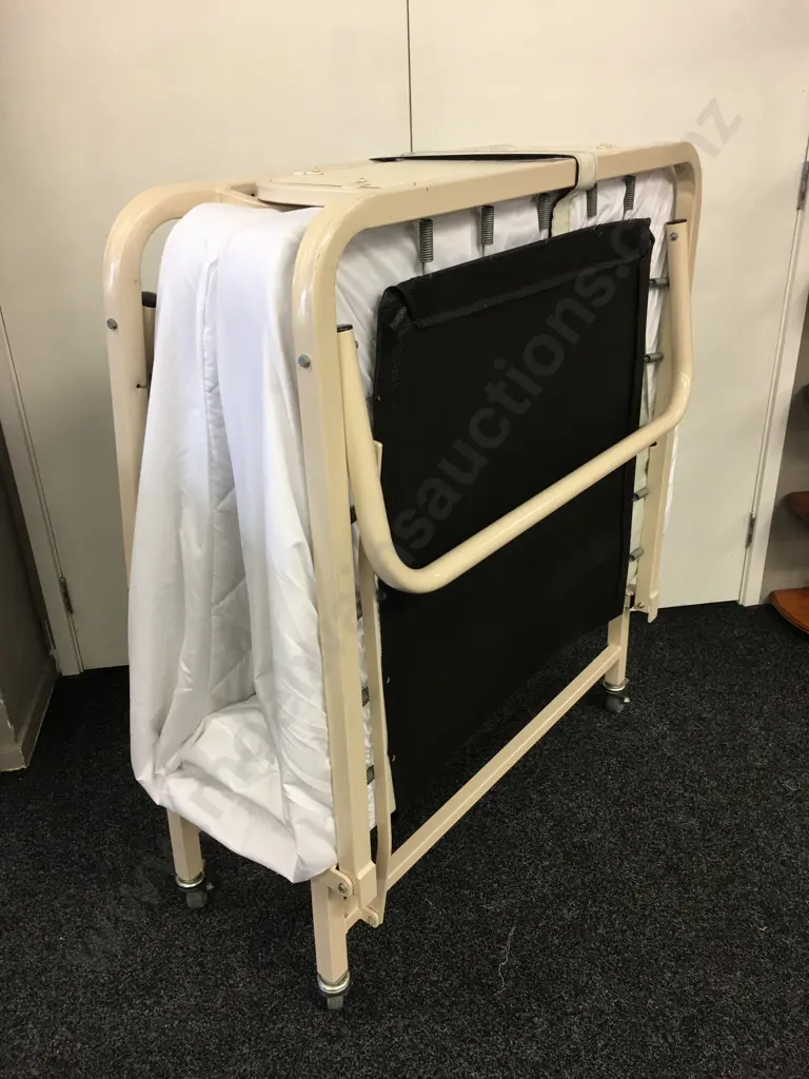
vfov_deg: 61.7
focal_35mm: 29
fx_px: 904
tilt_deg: -25.0
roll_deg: +1.4
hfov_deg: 48.2
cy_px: 540
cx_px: 404
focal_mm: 4.15
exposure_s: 1/17
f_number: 2.2
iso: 40
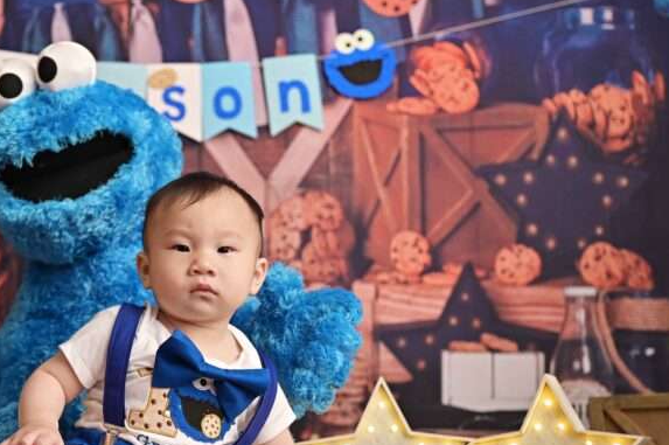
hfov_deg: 29.0
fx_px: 1281
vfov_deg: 19.7
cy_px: 272
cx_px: 197
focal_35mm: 69
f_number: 2.8
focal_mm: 46
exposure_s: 1/60
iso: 250
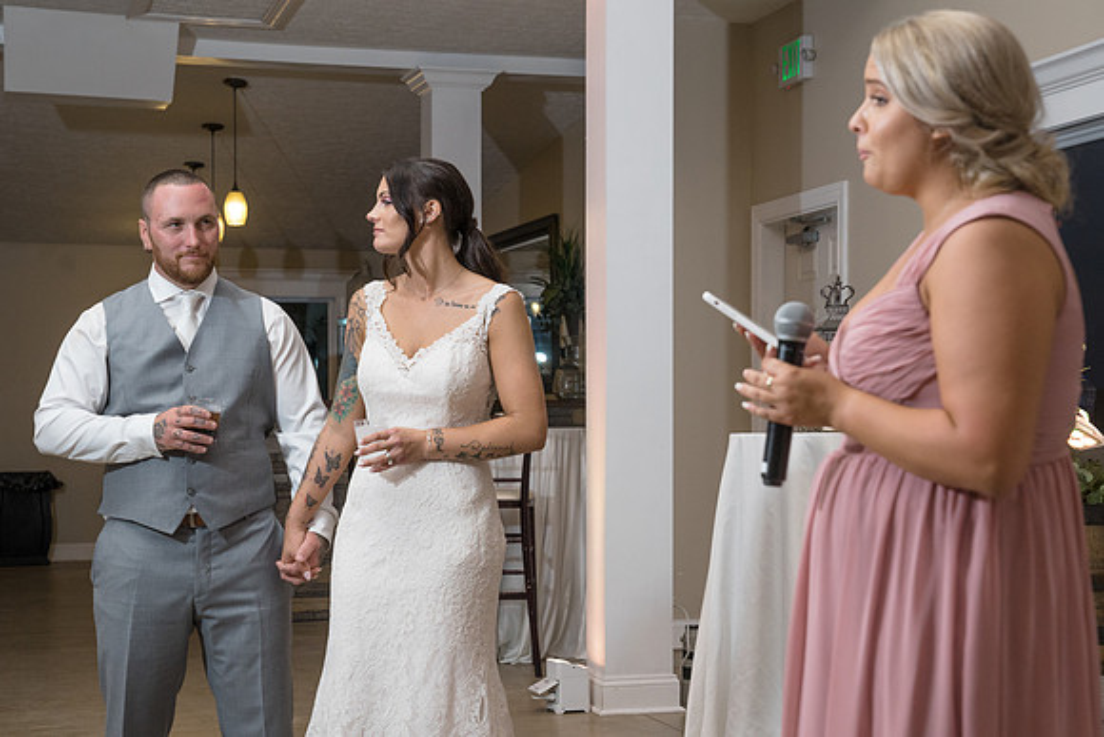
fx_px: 2087
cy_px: 376
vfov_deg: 20.0
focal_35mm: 68
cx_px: 541
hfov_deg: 29.6
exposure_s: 1/200
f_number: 5.6
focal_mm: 65
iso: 2000
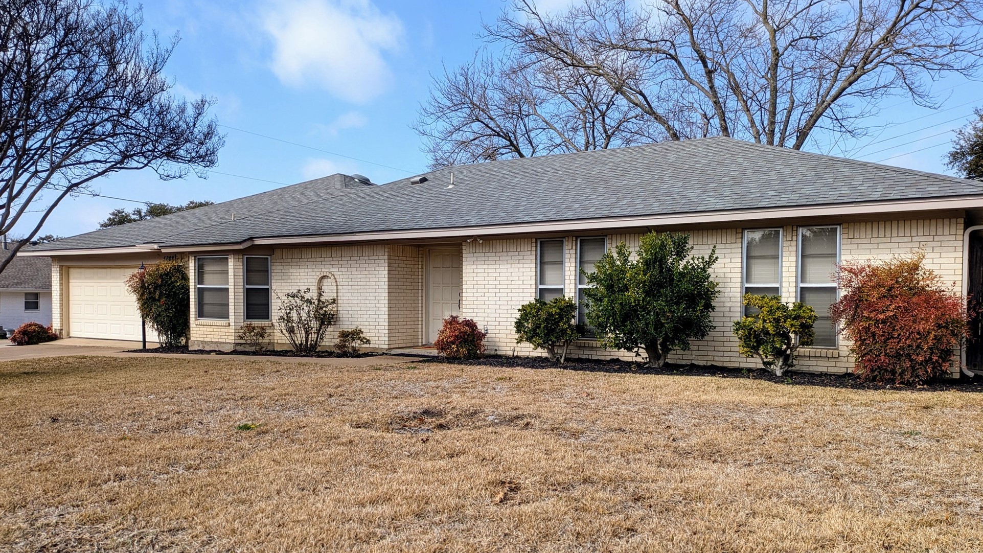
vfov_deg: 40.1
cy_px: 318
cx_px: 515
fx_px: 756
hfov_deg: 66.0
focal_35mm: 29
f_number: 1.89
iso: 46
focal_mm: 5.43
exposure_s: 1/1546
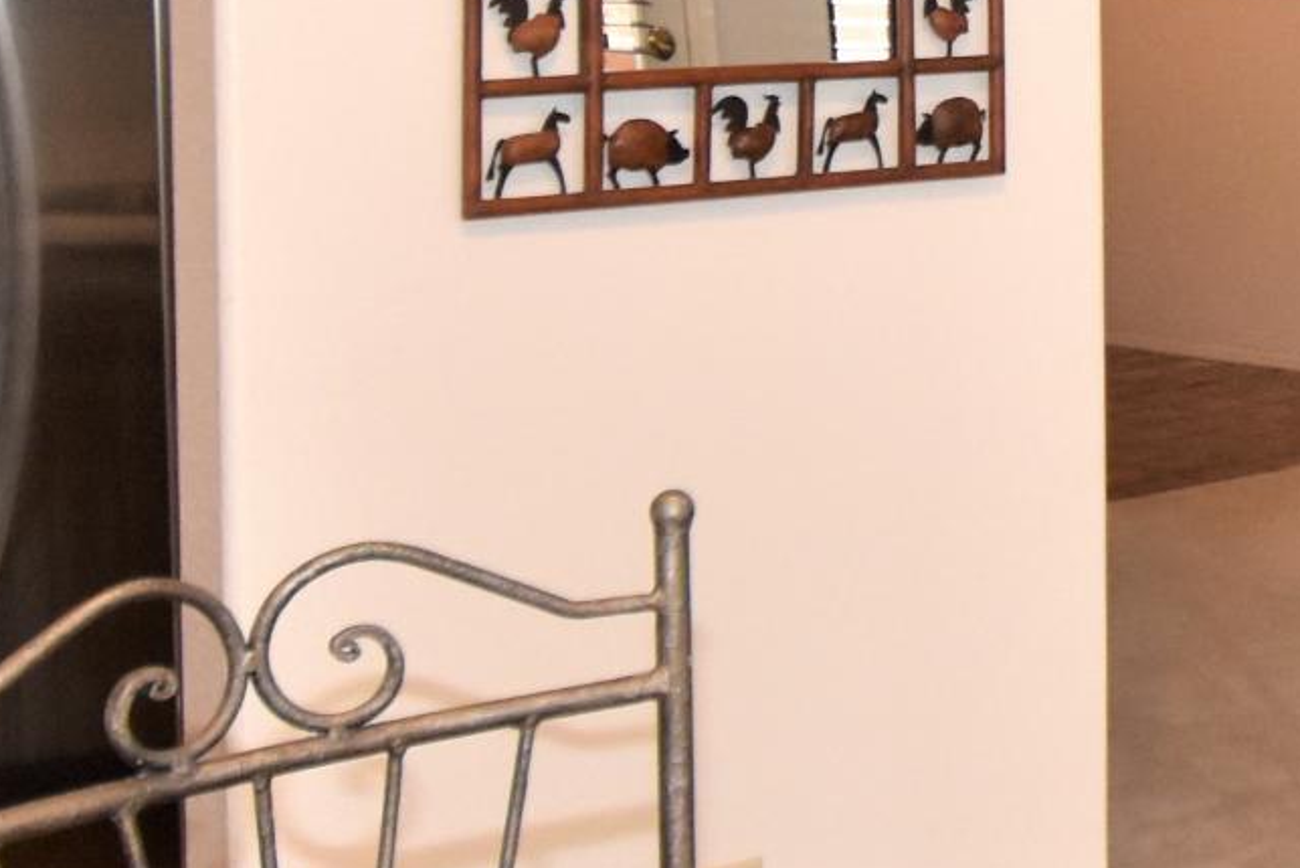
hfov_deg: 25.0
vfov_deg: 19.0
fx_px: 2528
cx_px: 1692
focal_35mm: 70
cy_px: 34
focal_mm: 10
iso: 1100
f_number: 4.5
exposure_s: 1/125
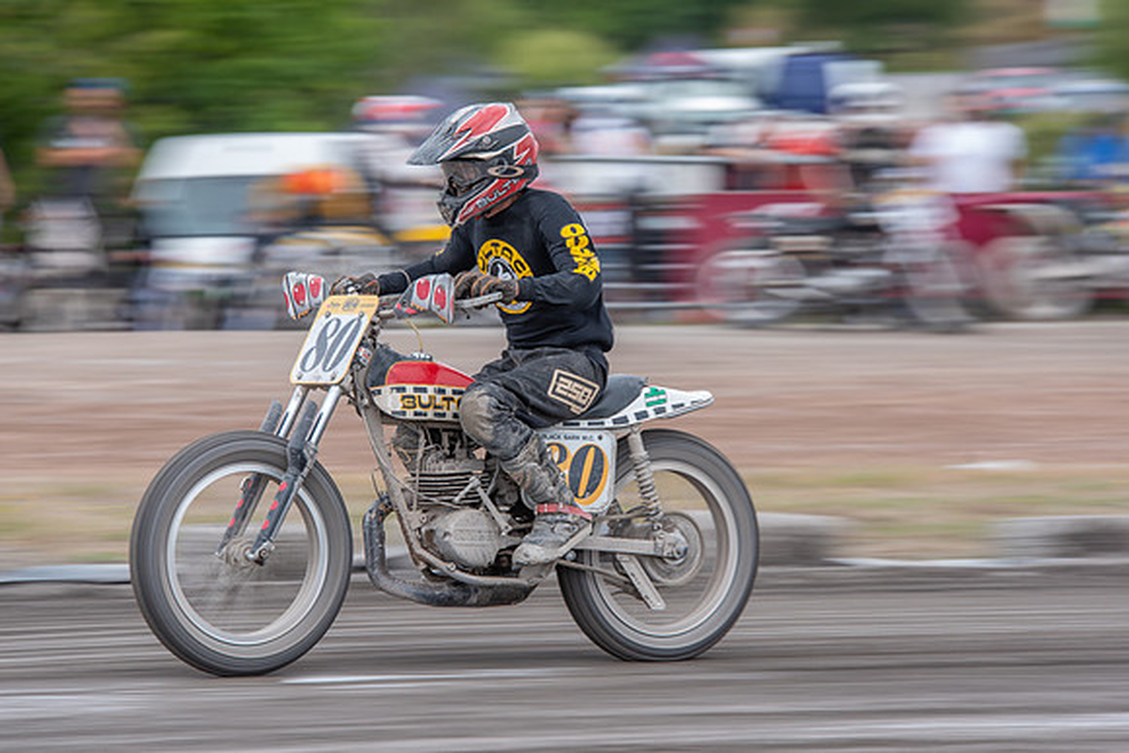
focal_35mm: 228
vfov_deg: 6.0
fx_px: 7147
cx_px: 571
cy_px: 370
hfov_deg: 9.0
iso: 200
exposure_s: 1/160
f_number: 8
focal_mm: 185
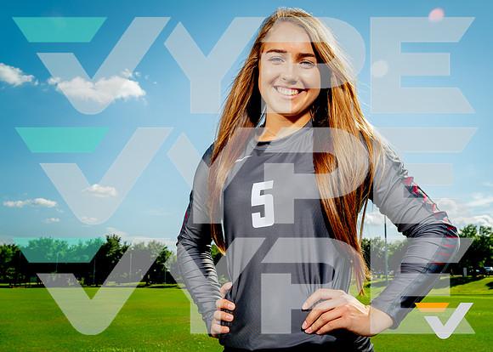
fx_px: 544
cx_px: 259
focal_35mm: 39
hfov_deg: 48.7
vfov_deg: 35.8
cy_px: 181
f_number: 11
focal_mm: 34
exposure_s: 1/125
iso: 100
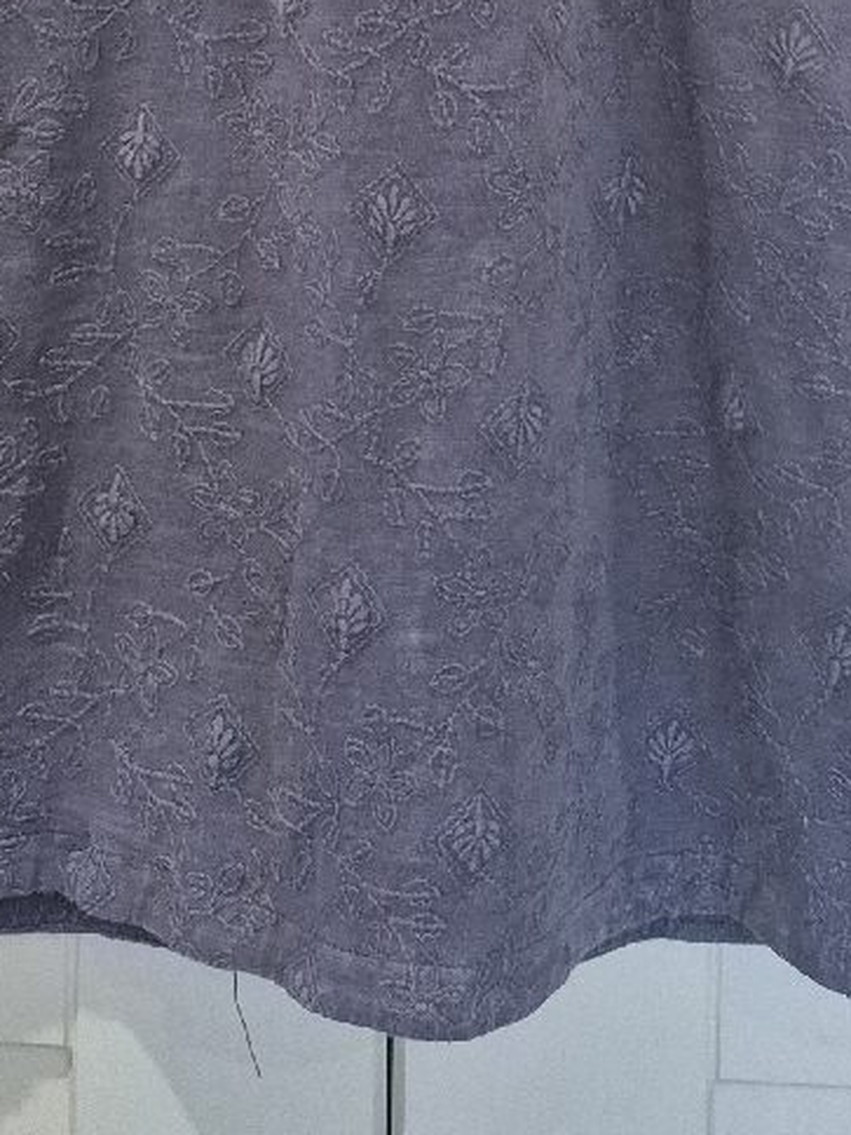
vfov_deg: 21.1
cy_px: -628
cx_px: 359
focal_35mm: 76
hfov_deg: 19.4
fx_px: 2491
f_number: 1.8
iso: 1600
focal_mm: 5.4
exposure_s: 1/100
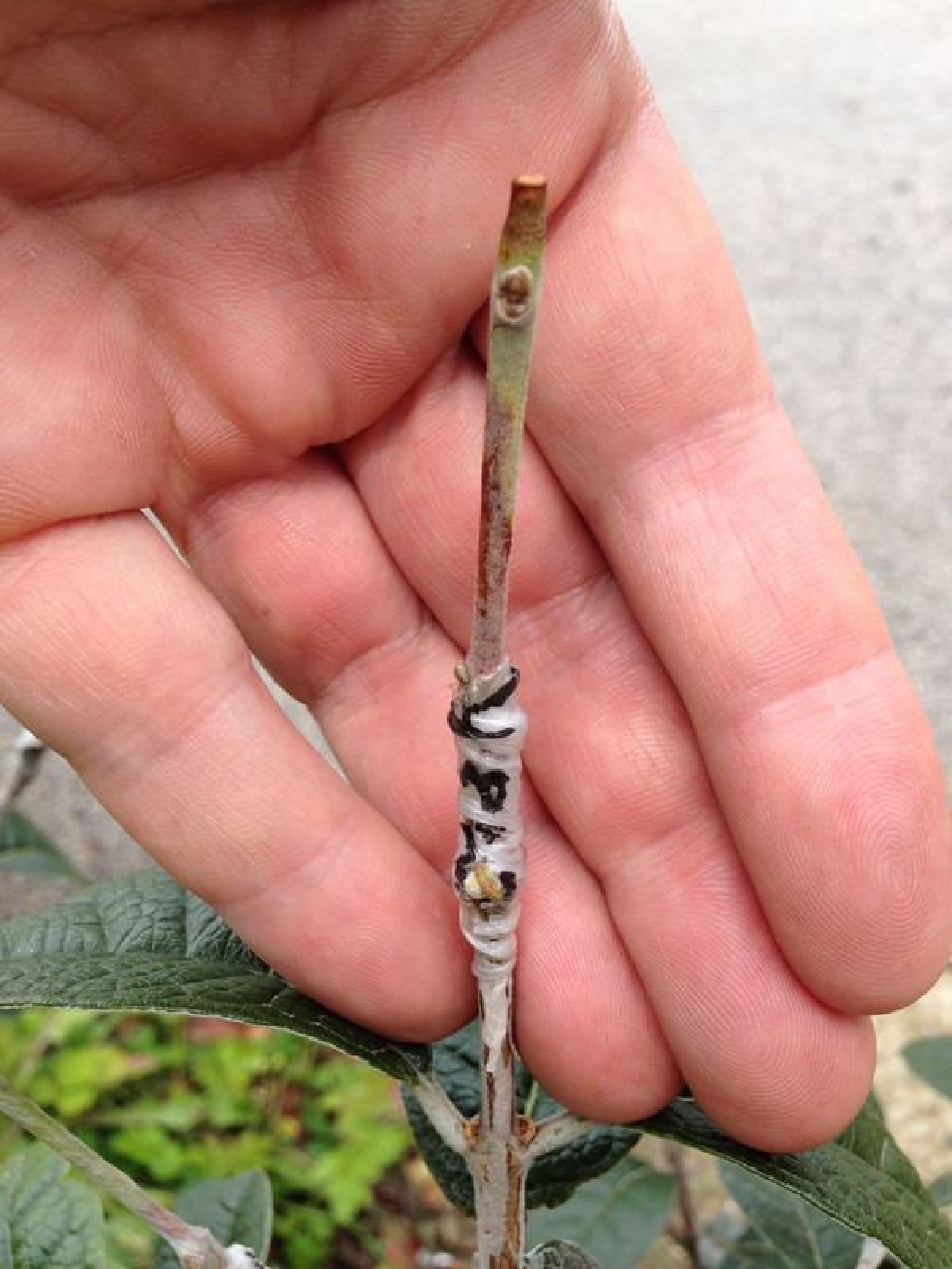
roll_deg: +15.7
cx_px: 476
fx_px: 1210
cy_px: 634
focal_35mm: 33
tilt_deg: -33.1
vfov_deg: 55.4
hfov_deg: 42.9
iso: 50
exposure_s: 1/602
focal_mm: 4.12
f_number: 2.4
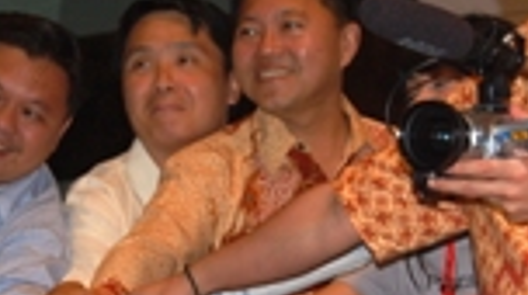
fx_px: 2916
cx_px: 233
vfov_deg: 5.8
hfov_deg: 10.3
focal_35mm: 209
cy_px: 217
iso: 200
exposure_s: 1/60
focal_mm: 45
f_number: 5.3
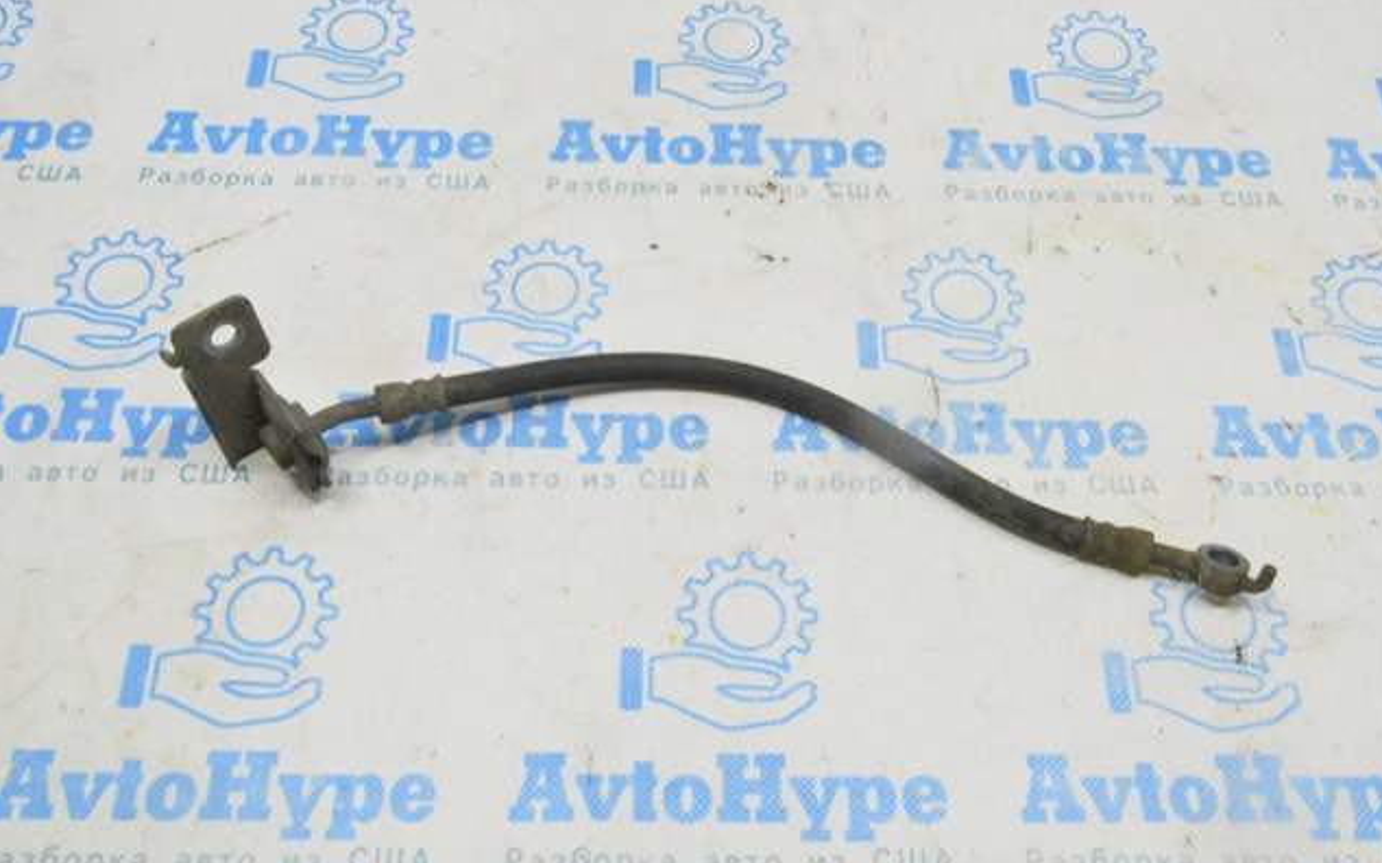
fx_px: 1393
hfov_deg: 52.8
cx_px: 695
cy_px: 422
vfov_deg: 34.4
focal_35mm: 37
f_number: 20
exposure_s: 1/20
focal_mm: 24
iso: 6400
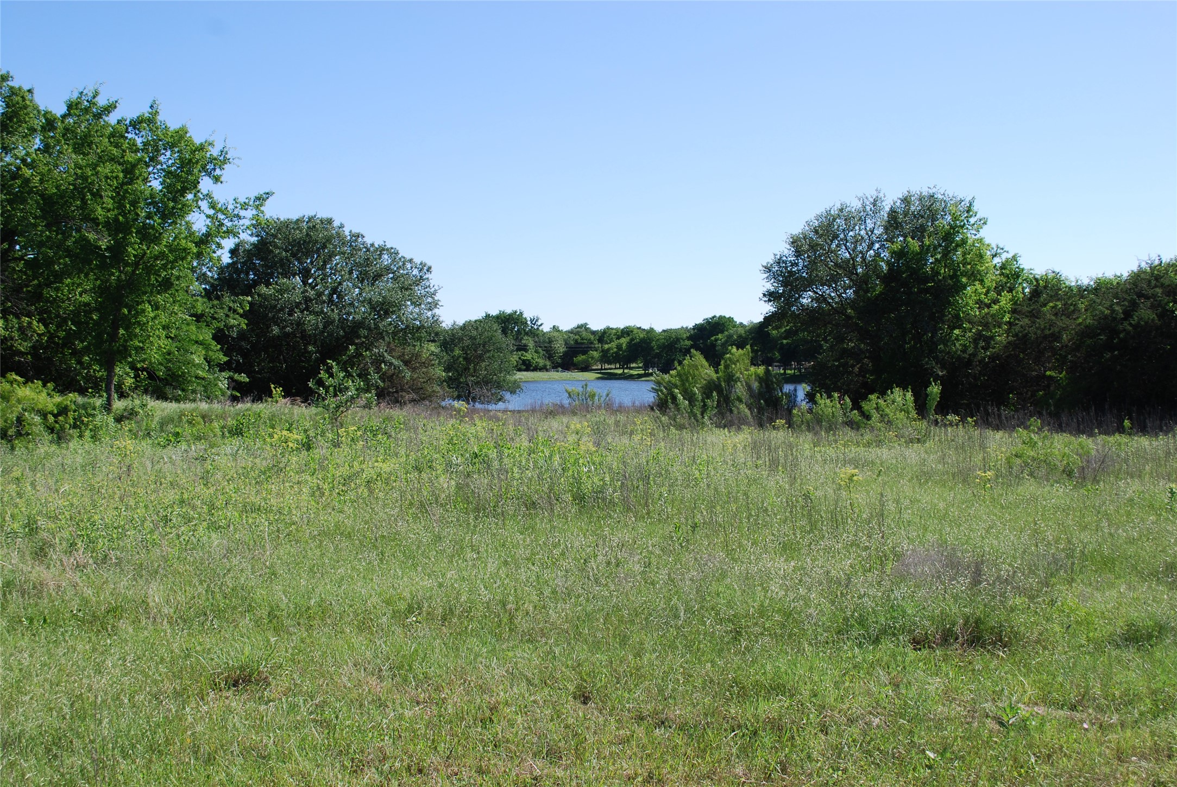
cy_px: 394
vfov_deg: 34.3
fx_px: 1276
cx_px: 588
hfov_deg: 49.5
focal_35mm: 39
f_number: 7.1
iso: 100
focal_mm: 26
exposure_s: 1/200
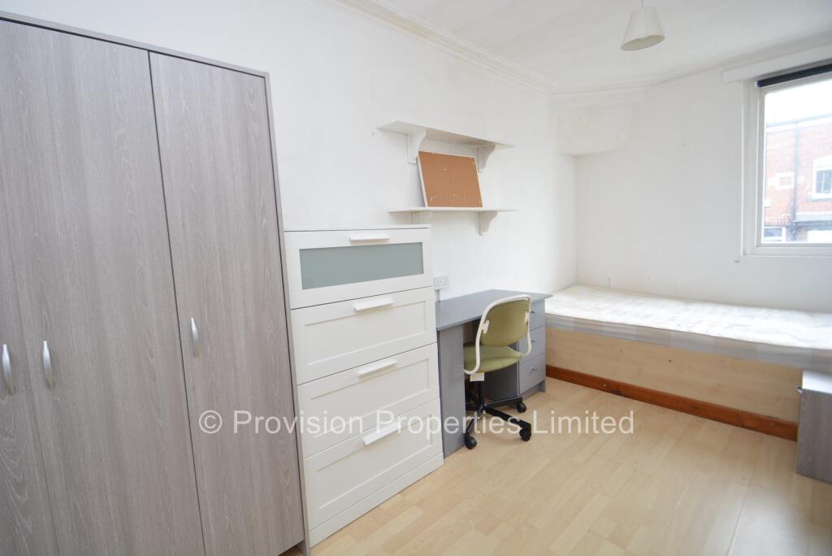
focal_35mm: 15
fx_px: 347
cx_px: 416
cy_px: 278
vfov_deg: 77.4
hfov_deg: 100.4
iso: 400
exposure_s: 1/90
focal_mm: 10
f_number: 4.8
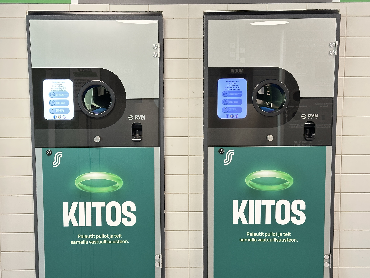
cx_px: 179
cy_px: 143
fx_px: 534
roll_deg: -0.2
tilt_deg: -6.8
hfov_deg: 38.2
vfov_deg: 29.1
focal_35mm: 50
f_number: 1.78
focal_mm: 6.86
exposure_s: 1/33
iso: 320
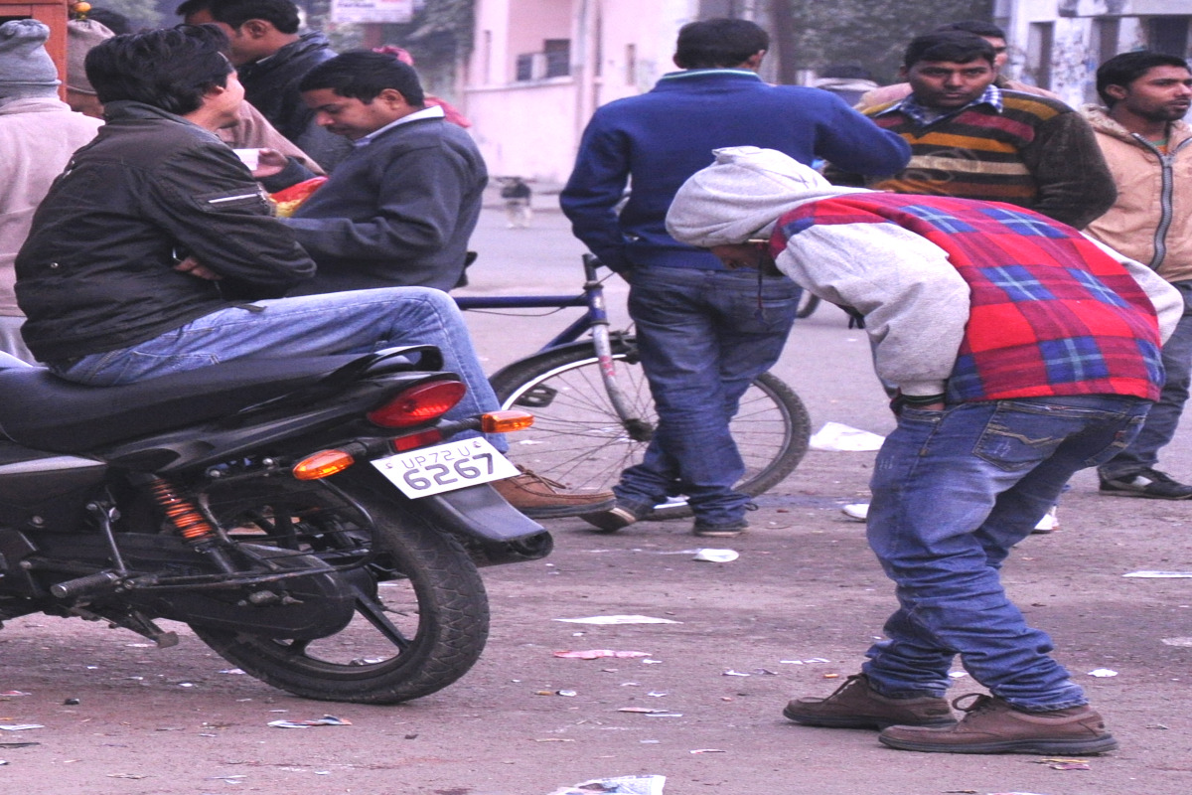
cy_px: 398
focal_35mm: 87
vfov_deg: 15.7
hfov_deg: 23.4
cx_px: 596
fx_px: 2880
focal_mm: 58
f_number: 5
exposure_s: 1/400
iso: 800
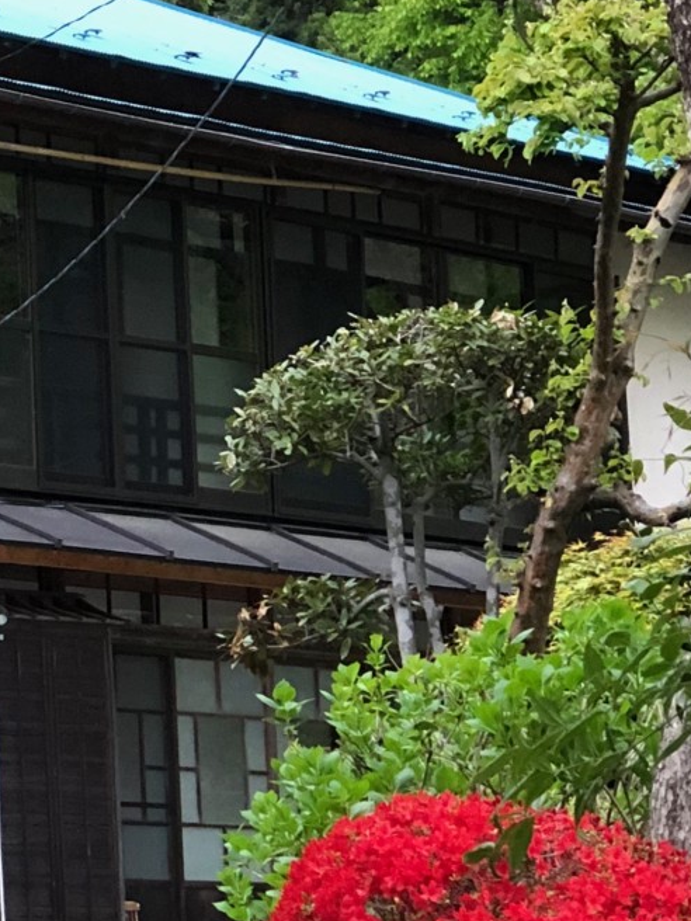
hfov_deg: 8.2
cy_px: 307
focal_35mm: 178
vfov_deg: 11.1
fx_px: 4738
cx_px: -327
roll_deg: +1.7
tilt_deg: +9.1
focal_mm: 6.6
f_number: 2.8
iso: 320
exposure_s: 1/120
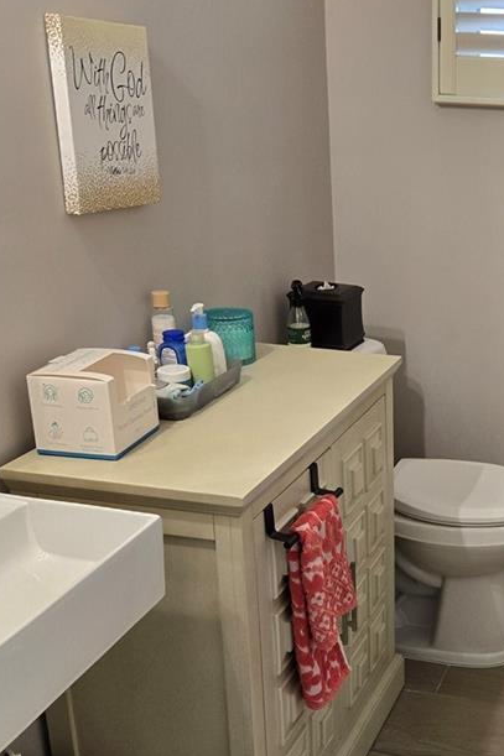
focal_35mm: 47
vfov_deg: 41.7
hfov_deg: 26.8
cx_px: 523
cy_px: 453
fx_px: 987
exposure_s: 1/120
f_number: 1.8
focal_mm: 5.4
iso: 160
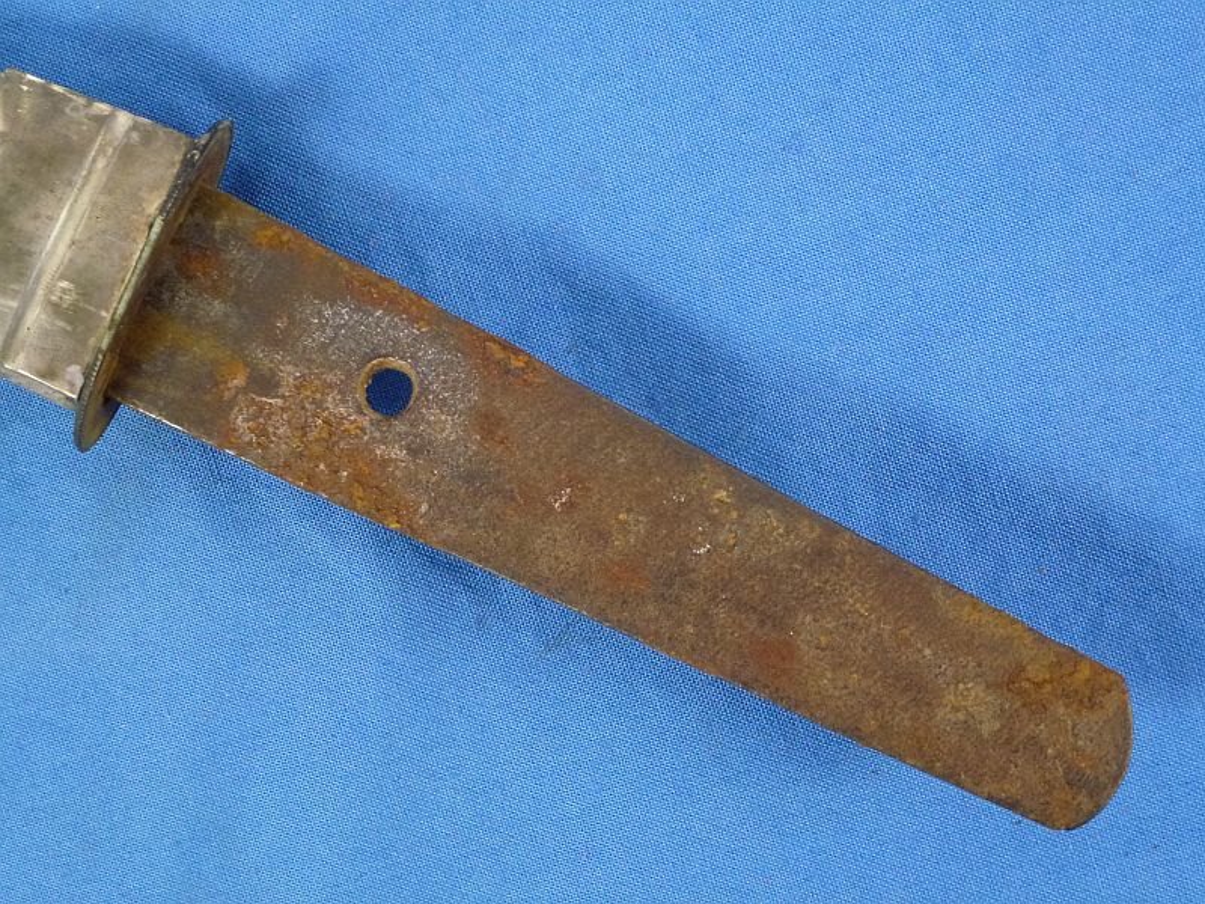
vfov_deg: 22.6
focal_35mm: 65
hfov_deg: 29.8
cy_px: 452
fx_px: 2263
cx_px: 602
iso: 400
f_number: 4.6
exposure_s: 1/60
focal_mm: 11.7
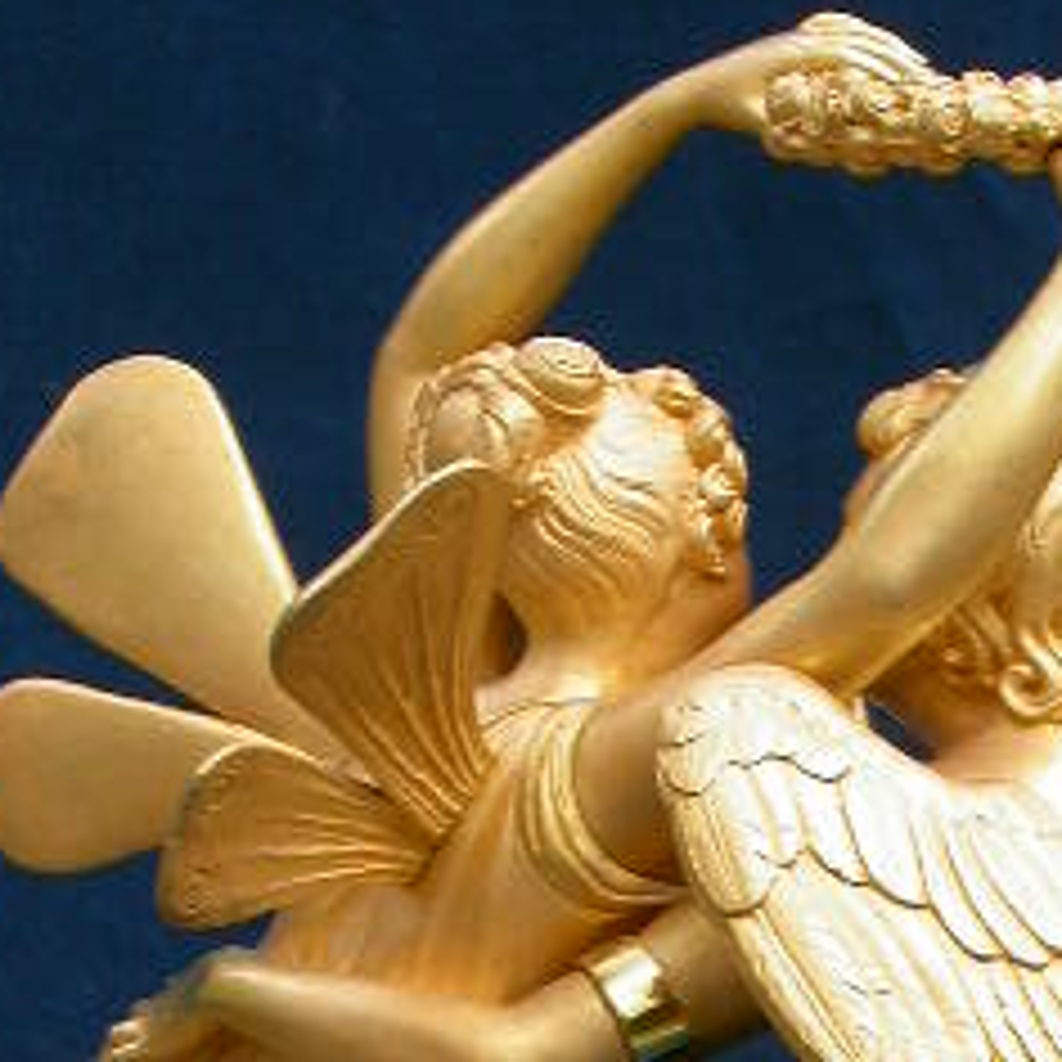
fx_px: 6560
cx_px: 904
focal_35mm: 189
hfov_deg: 9.2
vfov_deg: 9.1
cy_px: 1354
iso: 100
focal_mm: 16.4
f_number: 6.3
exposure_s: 1/208
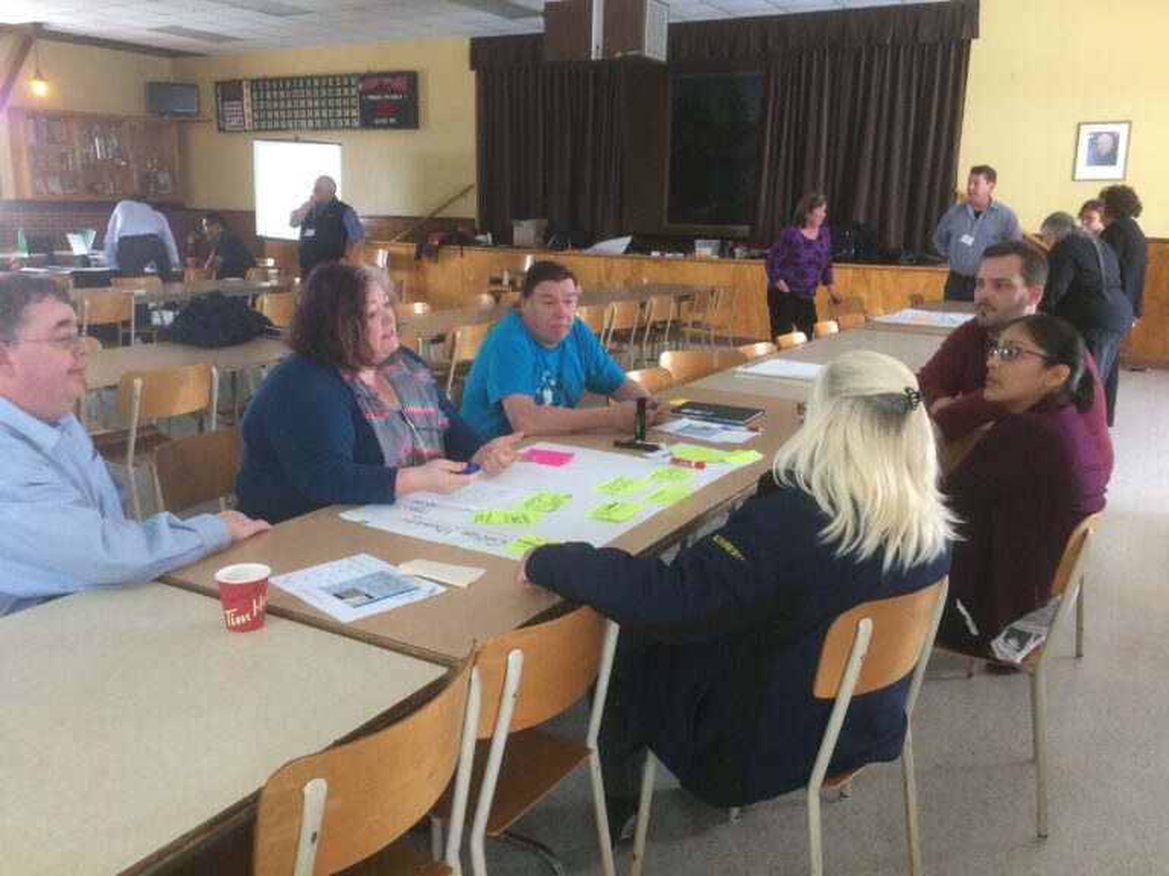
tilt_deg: -13.5
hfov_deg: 61.7
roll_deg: -0.9
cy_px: 438
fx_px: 979
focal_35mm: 29
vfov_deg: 48.2
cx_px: 584
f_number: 2.2
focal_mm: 4.15
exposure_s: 1/30
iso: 100
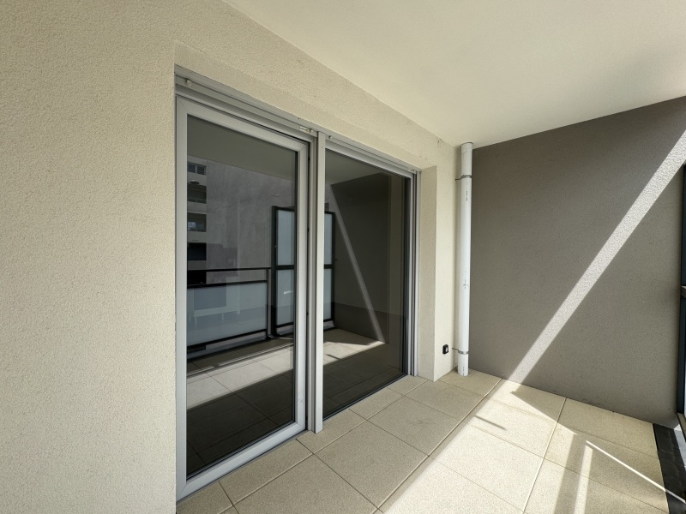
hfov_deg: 102.1
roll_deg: -0.1
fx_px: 277
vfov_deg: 85.7
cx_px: 343
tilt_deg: -0.2
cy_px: 257
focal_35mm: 14
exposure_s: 1/749
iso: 40
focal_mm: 2.22
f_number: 2.2
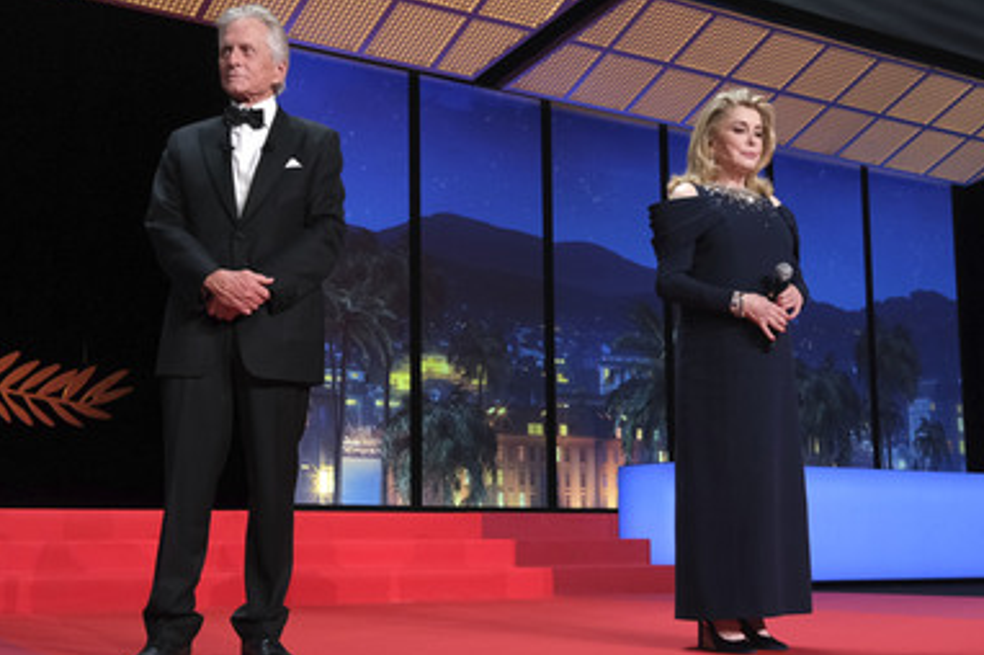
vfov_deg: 34.1
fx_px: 1065
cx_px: 473
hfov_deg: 49.6
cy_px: 353
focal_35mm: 39
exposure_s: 1/125
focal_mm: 22.3
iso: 1600
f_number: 4
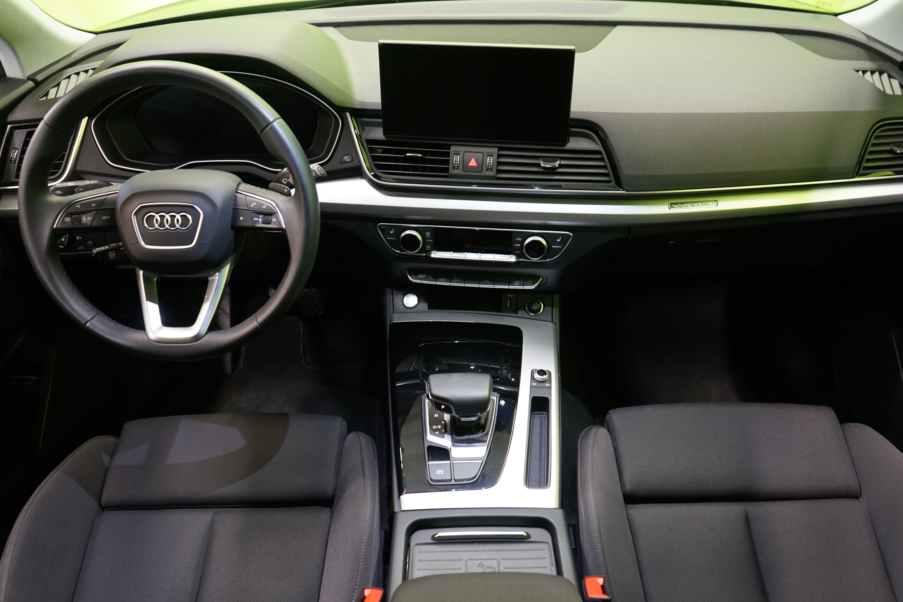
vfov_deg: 45.0
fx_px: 727
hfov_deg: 63.7
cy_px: 301
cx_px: 452
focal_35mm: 29
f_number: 5
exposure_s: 1/20
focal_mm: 29
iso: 2000
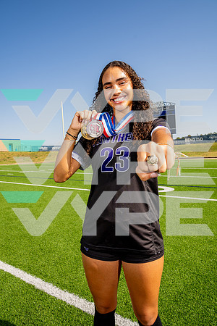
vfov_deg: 73.7
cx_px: 108
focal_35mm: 24
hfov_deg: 53.1
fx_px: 217
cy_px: 163
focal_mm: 24
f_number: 7.1
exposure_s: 1/125
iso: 50
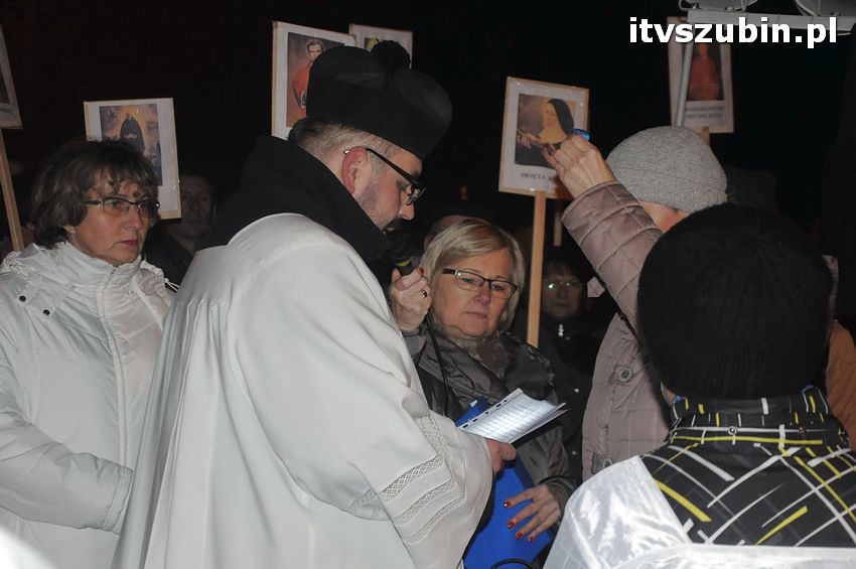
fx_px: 1603
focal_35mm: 68
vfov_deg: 20.1
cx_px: 428
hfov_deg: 29.9
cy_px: 284
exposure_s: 1/60
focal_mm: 45
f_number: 5
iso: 2000
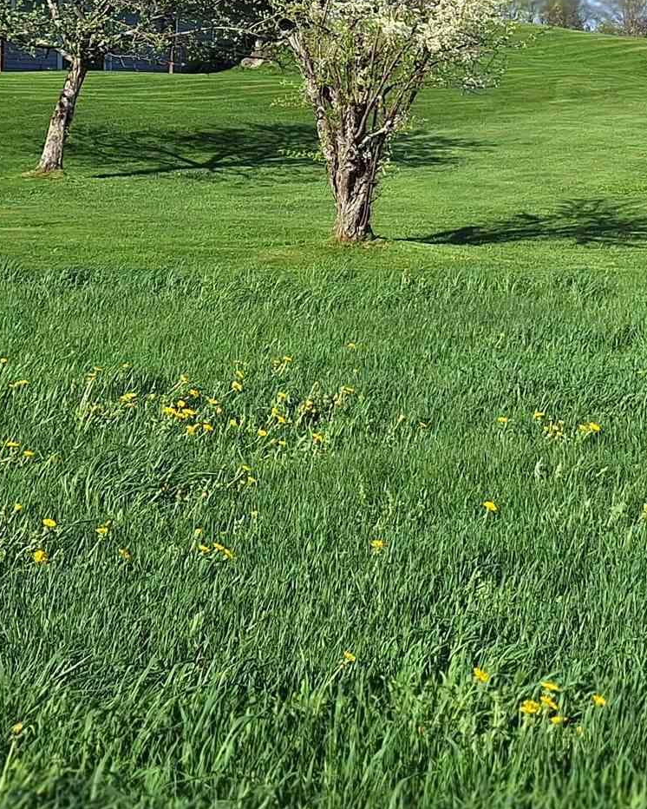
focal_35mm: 74
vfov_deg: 25.2
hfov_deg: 20.4
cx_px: 535
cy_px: 130
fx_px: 1771
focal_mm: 5.54
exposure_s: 1/2865
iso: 40
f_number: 1.8
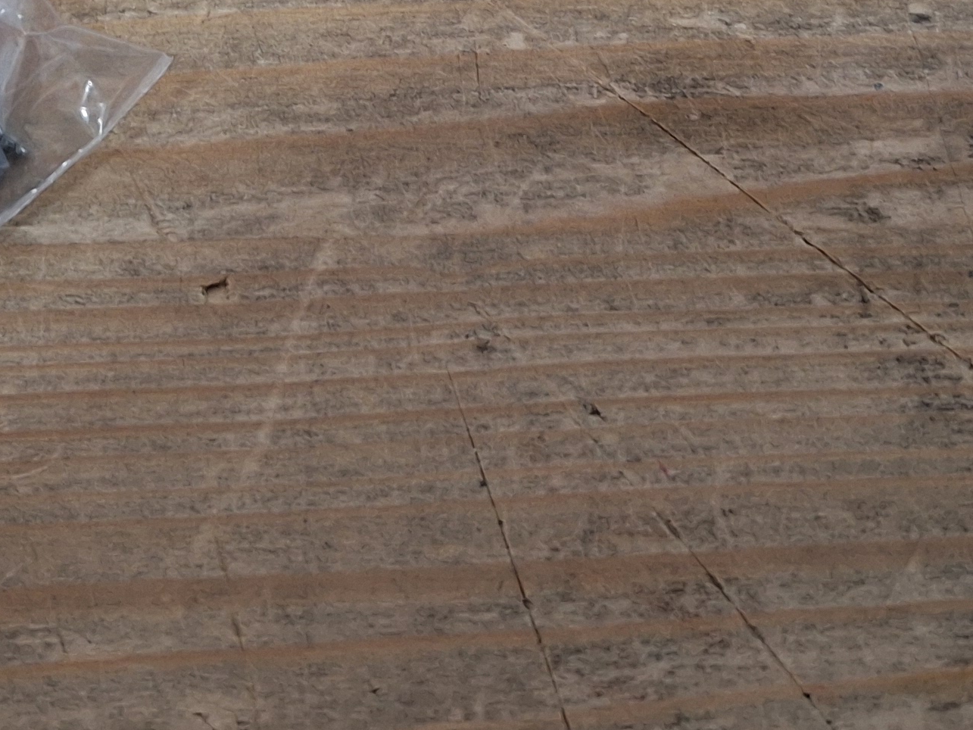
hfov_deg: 26.6
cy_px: -412
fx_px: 2052
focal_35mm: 73
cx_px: 401
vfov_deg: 17.7
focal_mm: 5.54
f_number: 1.8
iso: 320
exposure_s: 1/25
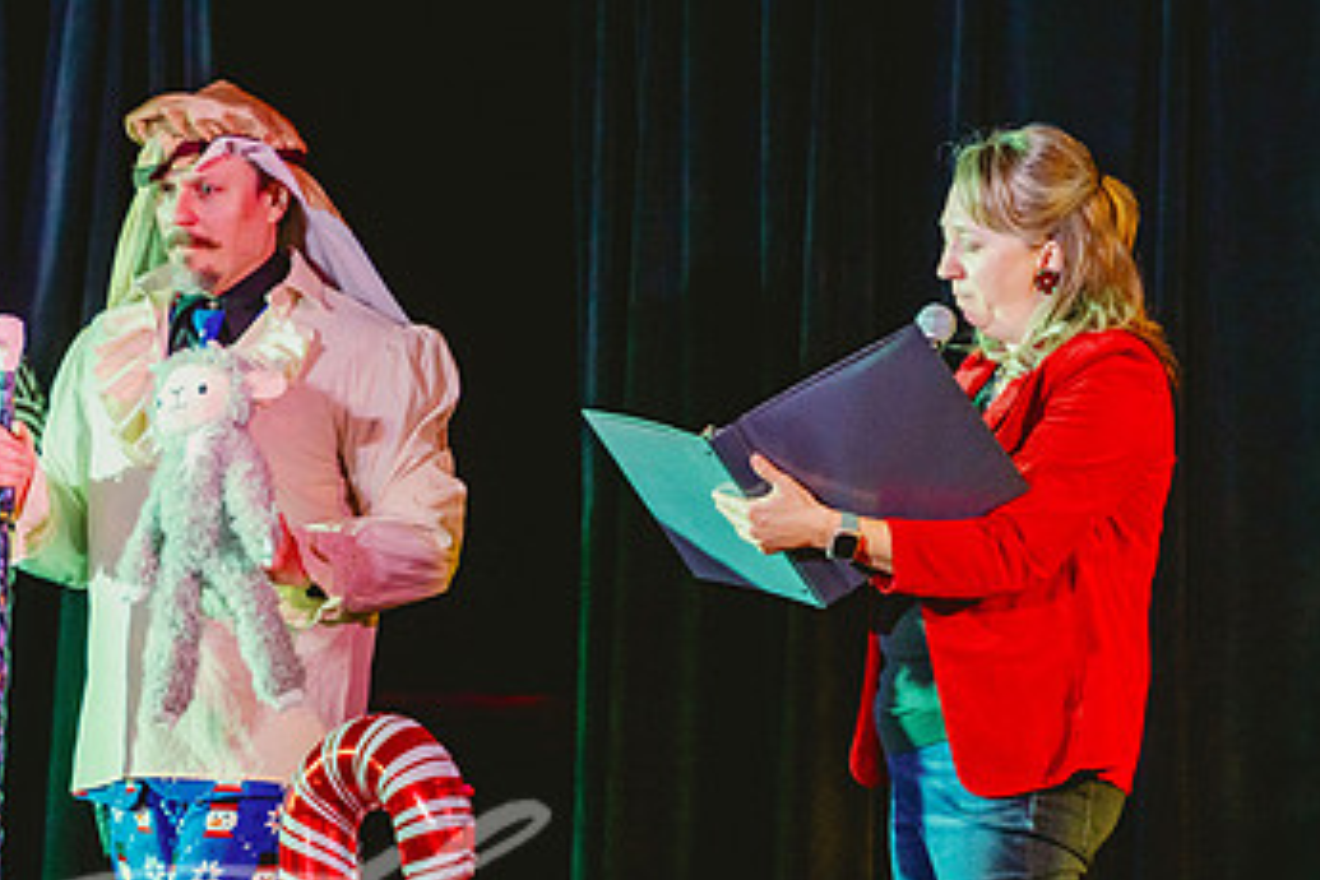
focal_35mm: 313
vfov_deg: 4.4
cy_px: 514
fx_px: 11476
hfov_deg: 6.6
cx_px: 433
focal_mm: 170
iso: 2000
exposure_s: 1/320
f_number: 2.8
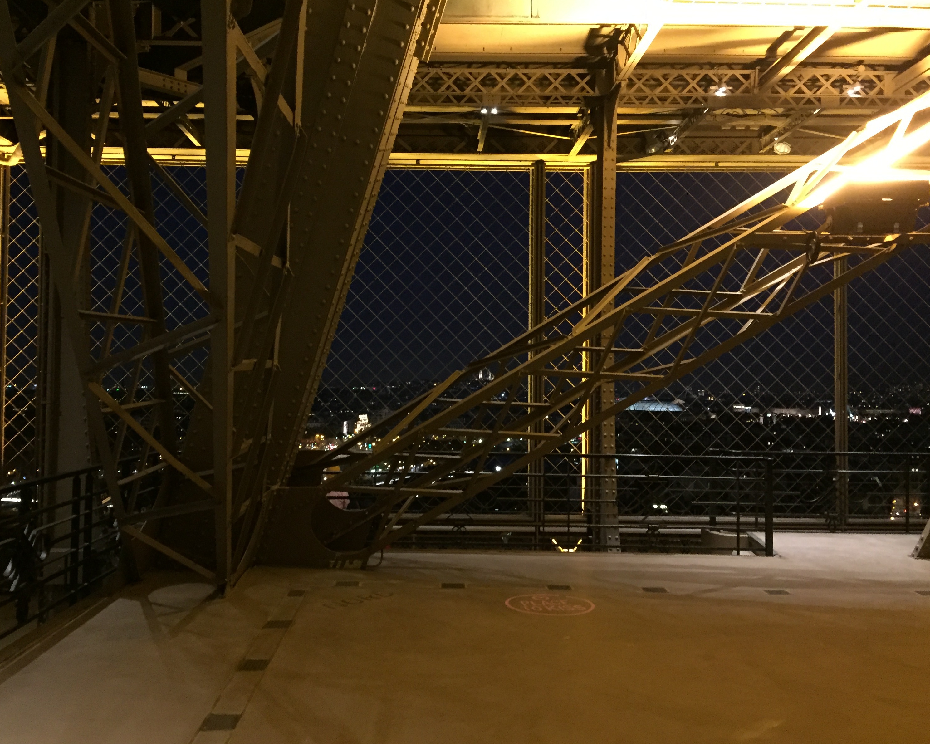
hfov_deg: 57.1
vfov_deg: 47.1
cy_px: 363
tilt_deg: +3.0
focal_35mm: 31
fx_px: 853
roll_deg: -0.9
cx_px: 433
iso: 640
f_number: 2.2
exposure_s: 1/17
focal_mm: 4.15
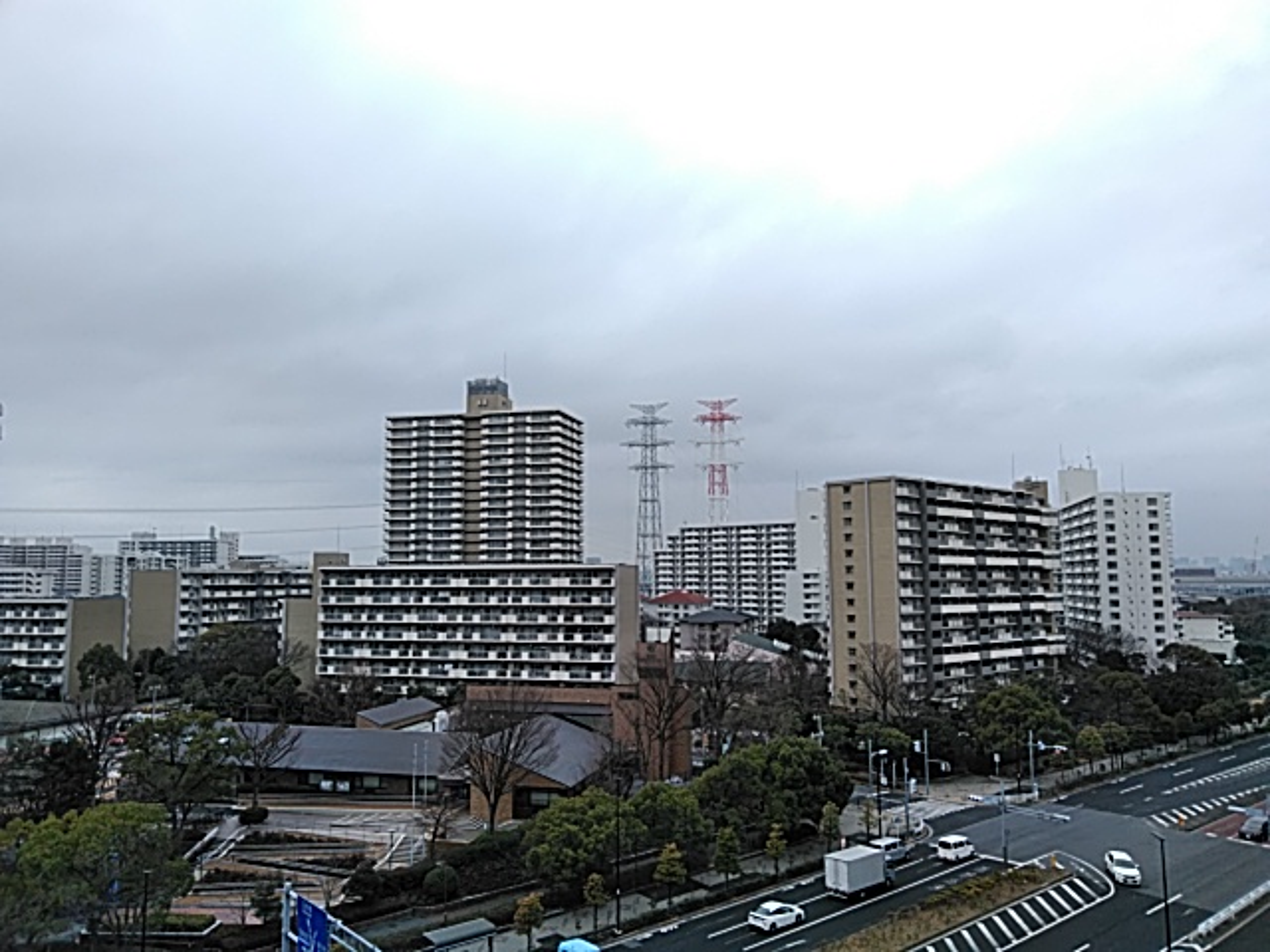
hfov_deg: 65.3
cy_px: 476
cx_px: 635
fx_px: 991
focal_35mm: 27
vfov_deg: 51.4
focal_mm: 3.46
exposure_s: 1/422
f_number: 2.2
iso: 60
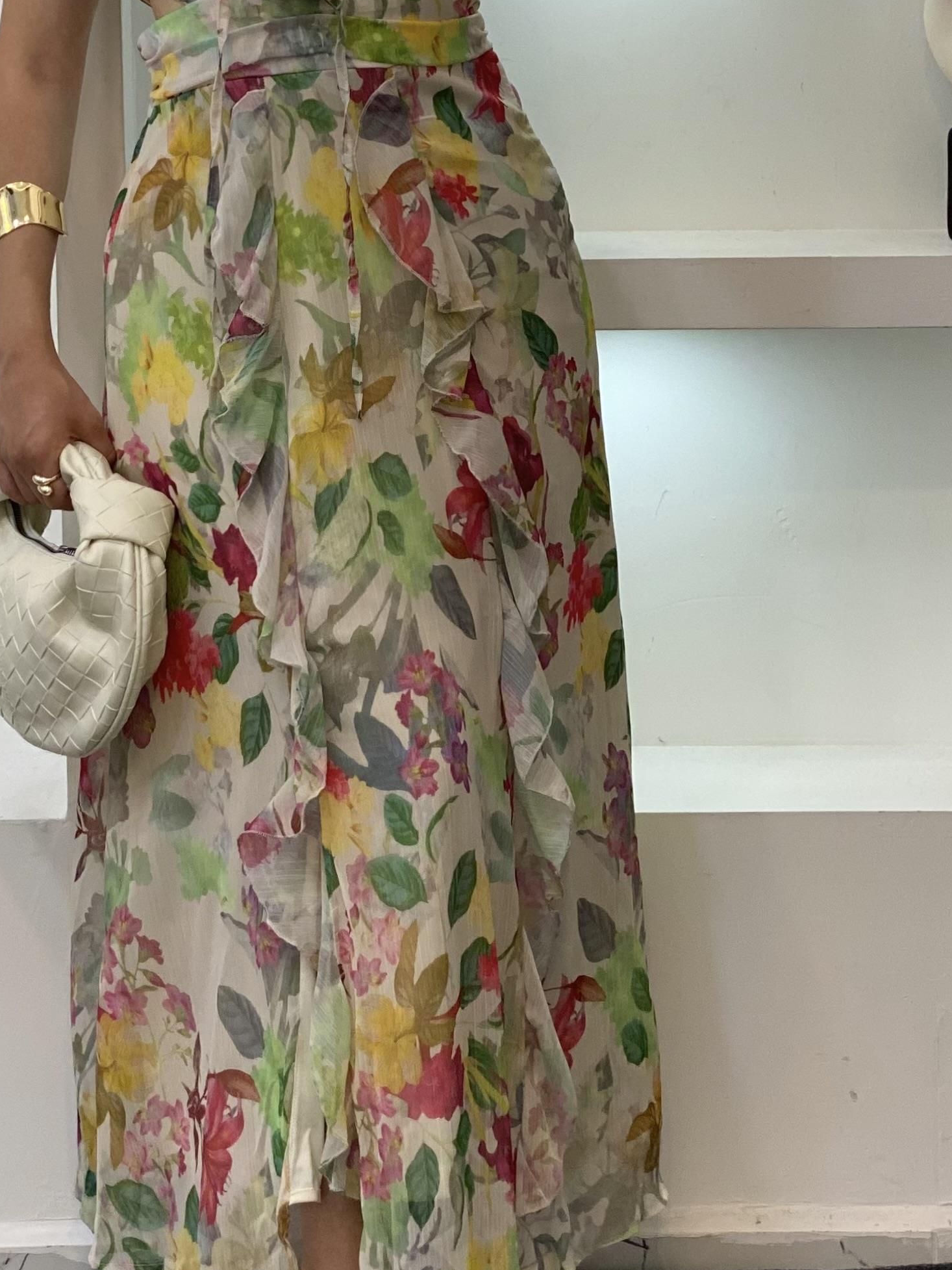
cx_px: 342
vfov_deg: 18.7
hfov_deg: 14.1
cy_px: 394
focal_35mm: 105
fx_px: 3851
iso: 80
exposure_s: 1/100
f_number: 2
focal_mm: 6
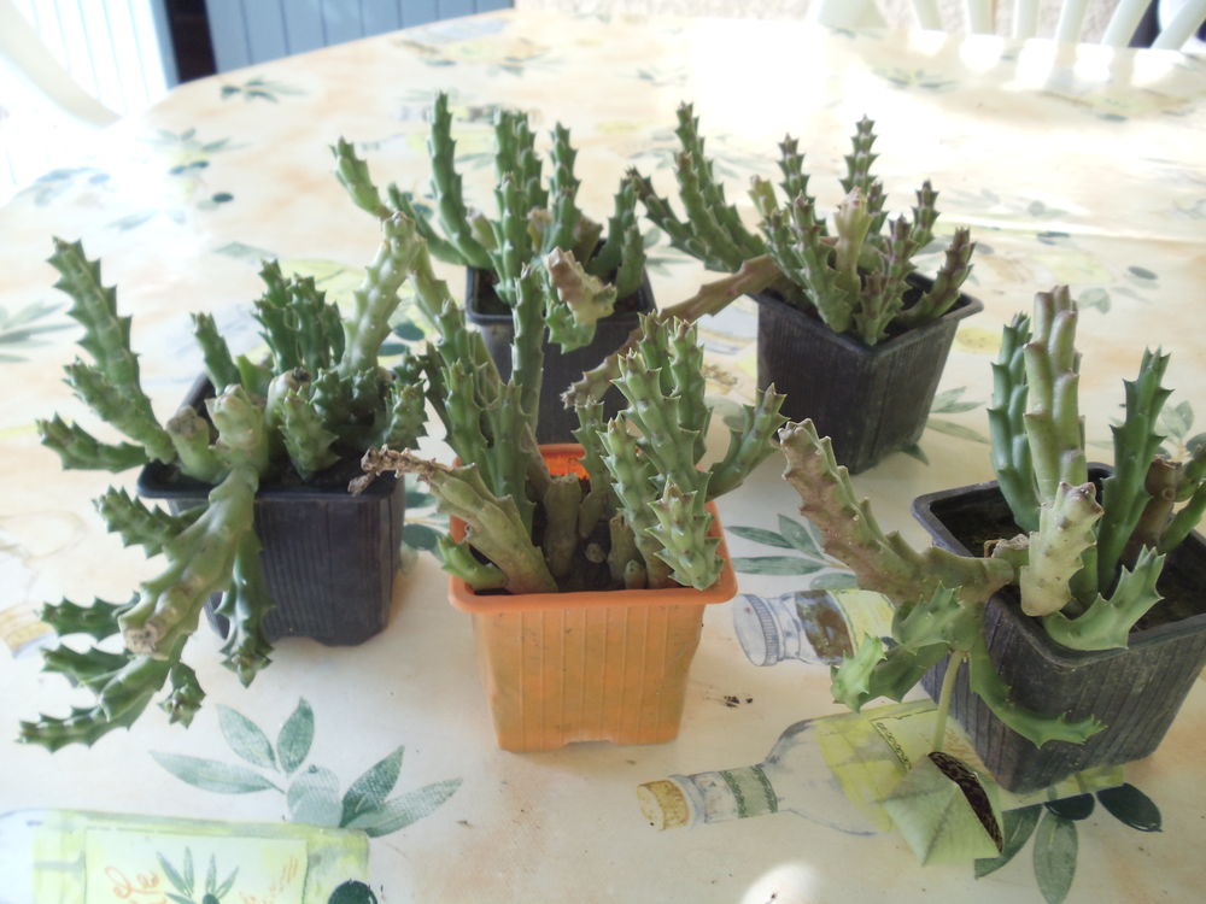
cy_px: 452
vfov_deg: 32.9
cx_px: 603
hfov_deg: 42.9
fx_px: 1533
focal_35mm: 44
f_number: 3.5
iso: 200
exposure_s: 1/30
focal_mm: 6
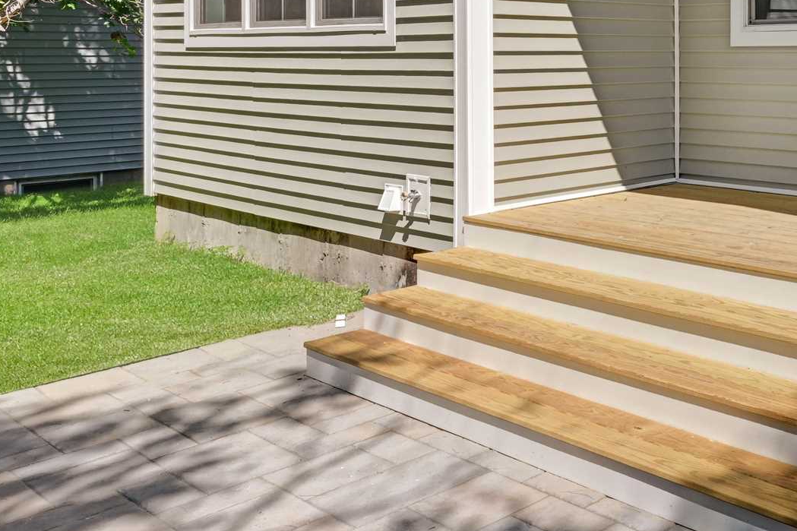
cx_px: 846
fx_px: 907
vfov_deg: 30.6
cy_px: 14
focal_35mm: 41
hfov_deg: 39.9
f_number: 14
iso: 100
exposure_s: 1/160
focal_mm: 14
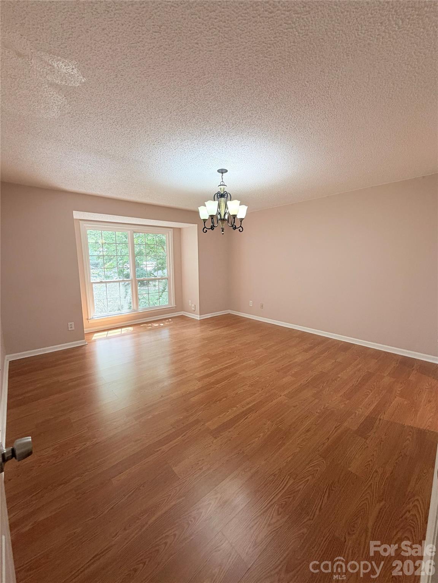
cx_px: 219
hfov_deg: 85.7
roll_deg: +0.4
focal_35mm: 14
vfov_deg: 102.1
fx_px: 236
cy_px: 292
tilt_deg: -8.0
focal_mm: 2.22
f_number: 2.2
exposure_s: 1/120
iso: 100
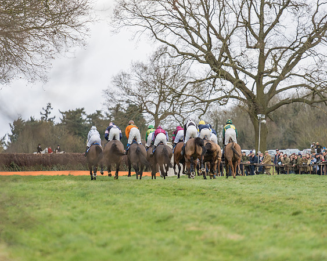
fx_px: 3269
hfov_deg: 5.7
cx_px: 172
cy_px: 130
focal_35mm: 338
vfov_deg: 4.6
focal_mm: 200
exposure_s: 1/1000
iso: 400
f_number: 2.8
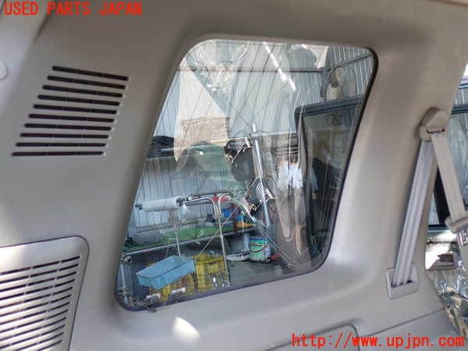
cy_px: 176
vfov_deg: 39.7
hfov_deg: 51.4
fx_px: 487
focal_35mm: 36
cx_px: 234
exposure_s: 1/80
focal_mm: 6.37
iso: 160
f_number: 2.5
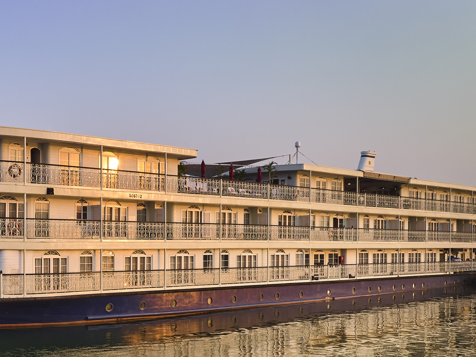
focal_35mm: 45
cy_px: 298
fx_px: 618
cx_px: 126
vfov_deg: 31.1
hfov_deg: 41.0
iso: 100
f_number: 8
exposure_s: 1/60
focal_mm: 12.29
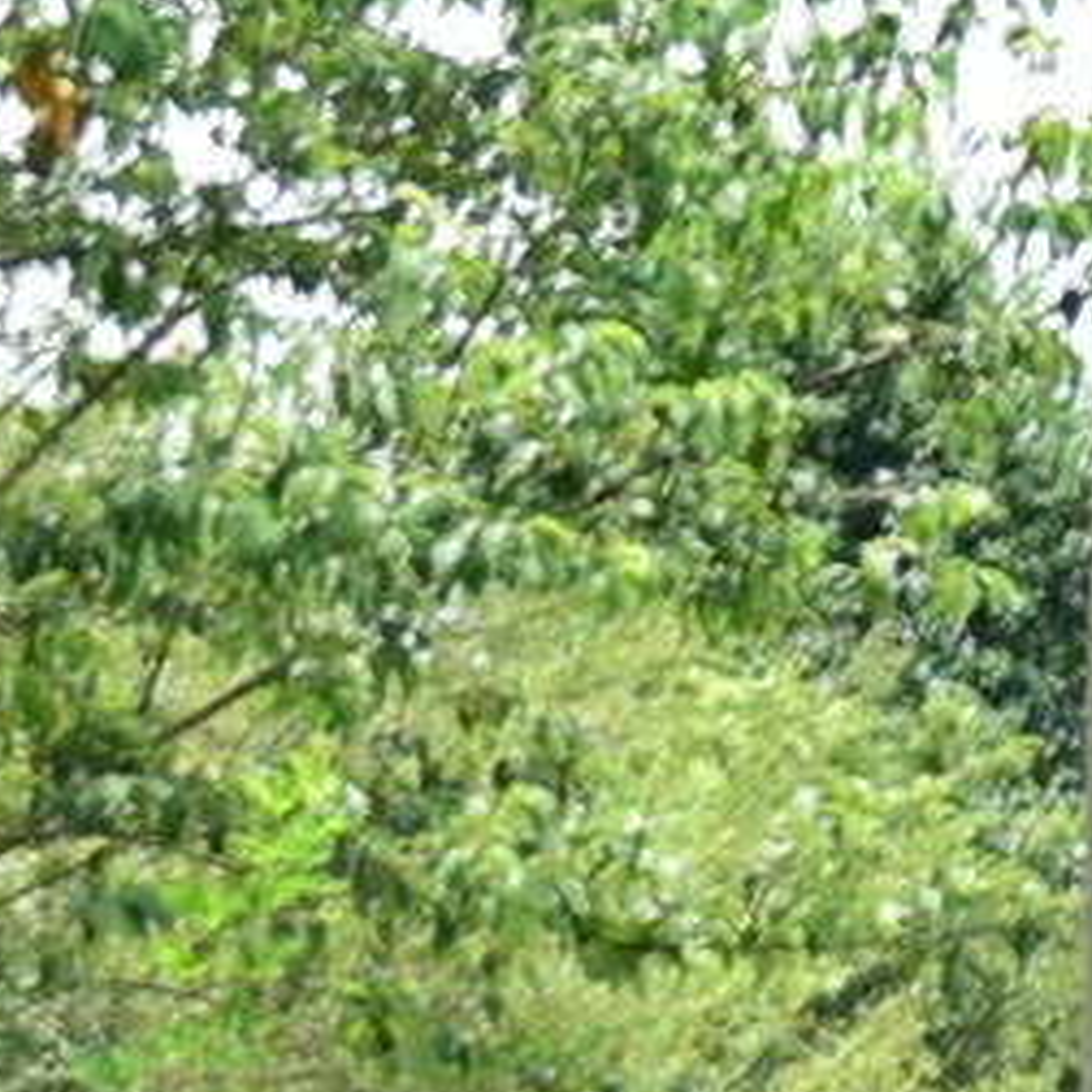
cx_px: 4541
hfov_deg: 4.1
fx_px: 14062
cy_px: 2340
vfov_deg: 4.4
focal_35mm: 394
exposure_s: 1/200
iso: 100
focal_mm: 26
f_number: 5
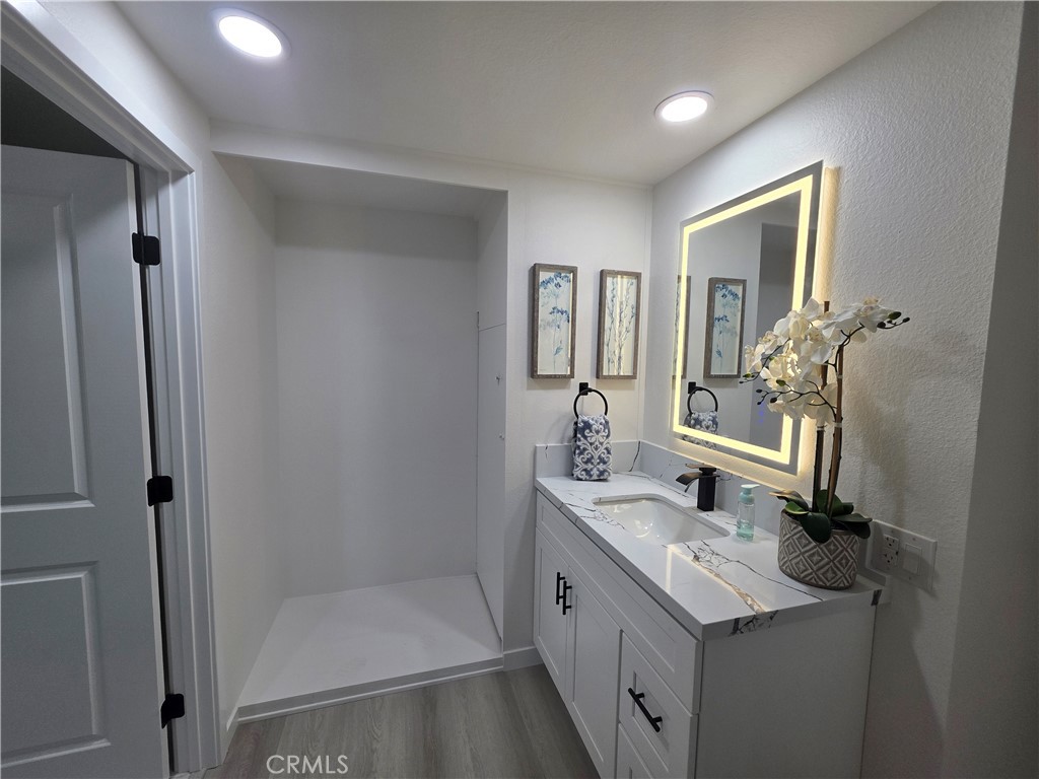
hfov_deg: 106.2
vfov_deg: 89.9
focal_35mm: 13
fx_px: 390
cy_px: 390
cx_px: 520
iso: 80
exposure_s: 1/120
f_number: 1.9
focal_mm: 2.2
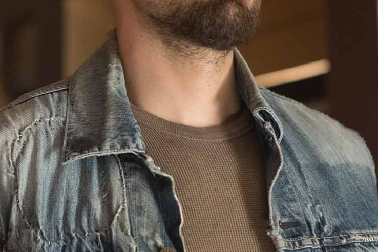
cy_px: 58
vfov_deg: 7.5
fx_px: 1911
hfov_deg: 11.2
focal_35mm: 182
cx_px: 44
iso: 3200
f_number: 2.2
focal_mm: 56
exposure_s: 1/125
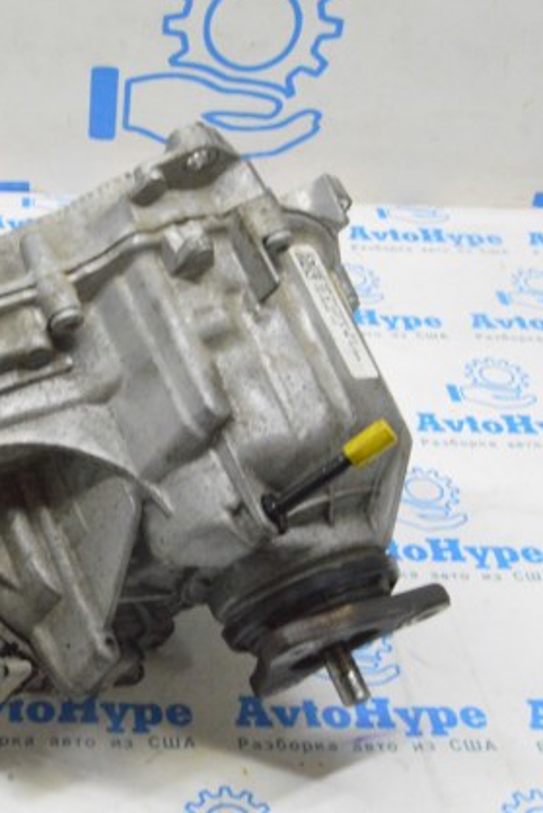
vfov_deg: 36.2
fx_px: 1243
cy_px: 402
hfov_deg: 24.0
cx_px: 54
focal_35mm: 55
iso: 6400
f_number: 20
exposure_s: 1/15
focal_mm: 24
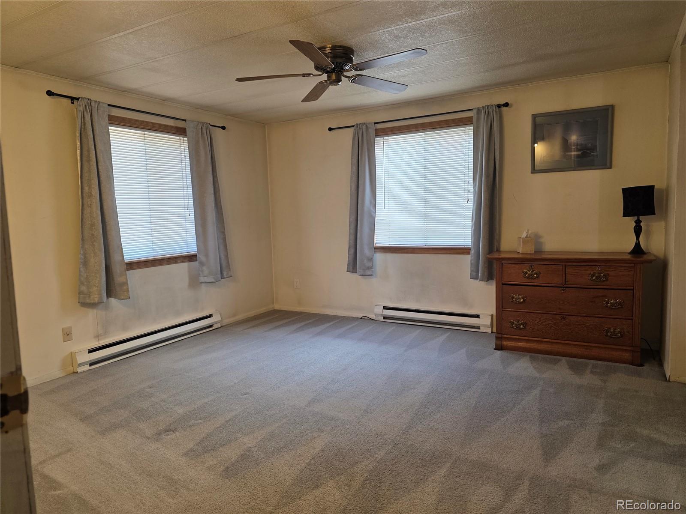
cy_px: 257
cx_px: 343
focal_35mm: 23
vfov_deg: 58.9
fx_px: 456
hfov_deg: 73.9
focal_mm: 6.3
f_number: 1.7
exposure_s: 1/120
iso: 200
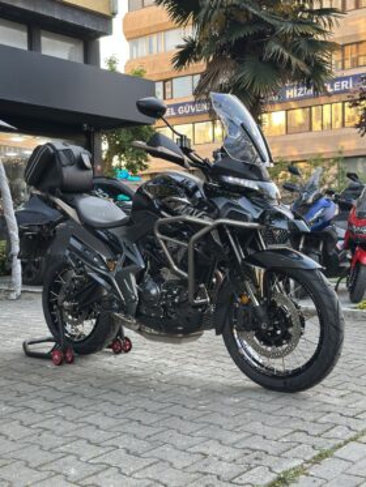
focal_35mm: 48
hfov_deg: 30.3
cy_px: 244
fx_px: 676
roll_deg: +0.2
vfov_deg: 39.6
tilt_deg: -0.8
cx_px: 183
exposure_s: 1/171
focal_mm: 6.86
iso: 100
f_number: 1.78
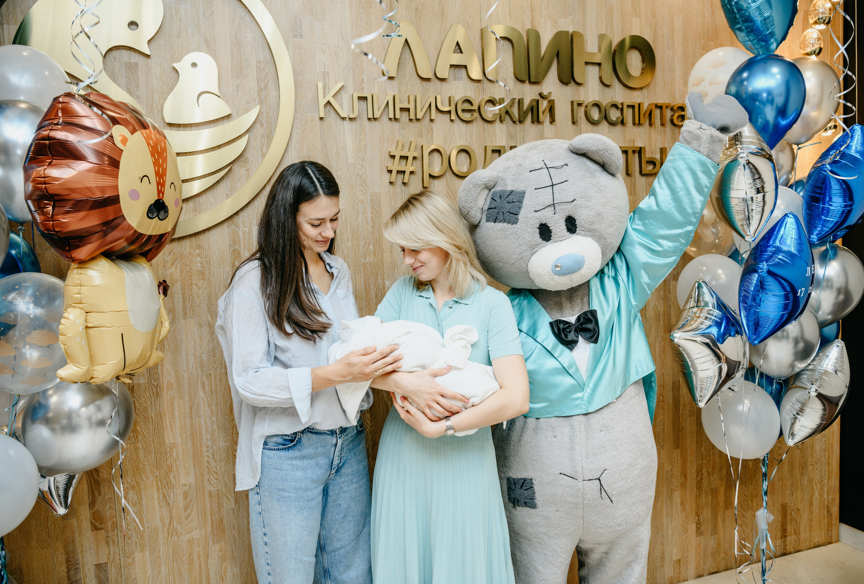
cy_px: 301
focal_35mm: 30
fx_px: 727
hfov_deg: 61.4
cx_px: 451
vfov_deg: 43.8
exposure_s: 1/160
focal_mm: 29
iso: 250
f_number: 4
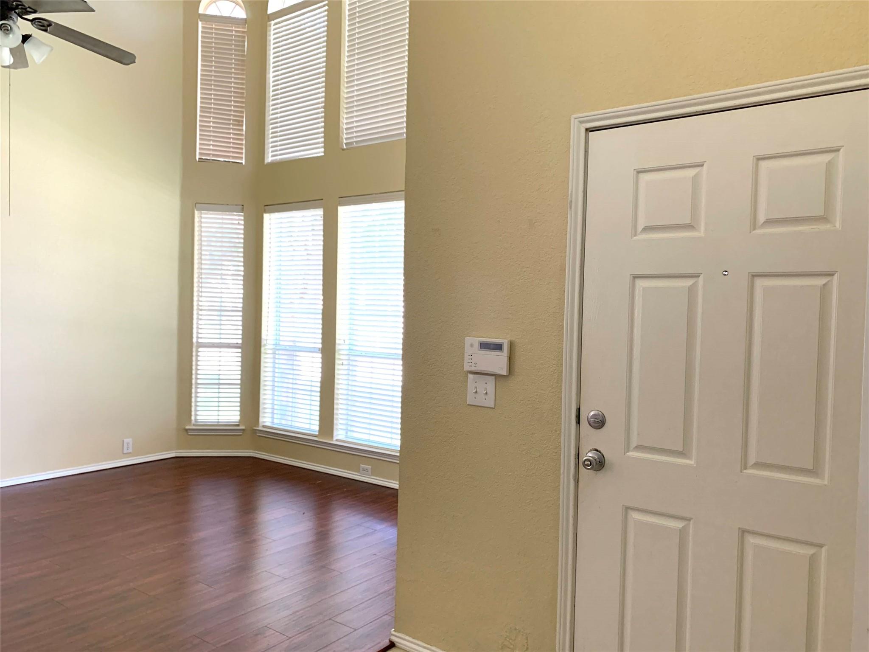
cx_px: 434
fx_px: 653
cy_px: 326
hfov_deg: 67.3
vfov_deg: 53.1
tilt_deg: -1.8
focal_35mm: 26
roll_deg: -1.3
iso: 320
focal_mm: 4.25
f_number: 1.8
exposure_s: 1/60
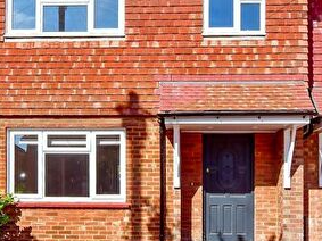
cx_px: 84
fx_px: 465
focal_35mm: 50
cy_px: 118
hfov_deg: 37.4
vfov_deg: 29.1
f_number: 8
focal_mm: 14
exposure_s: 1/800
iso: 320
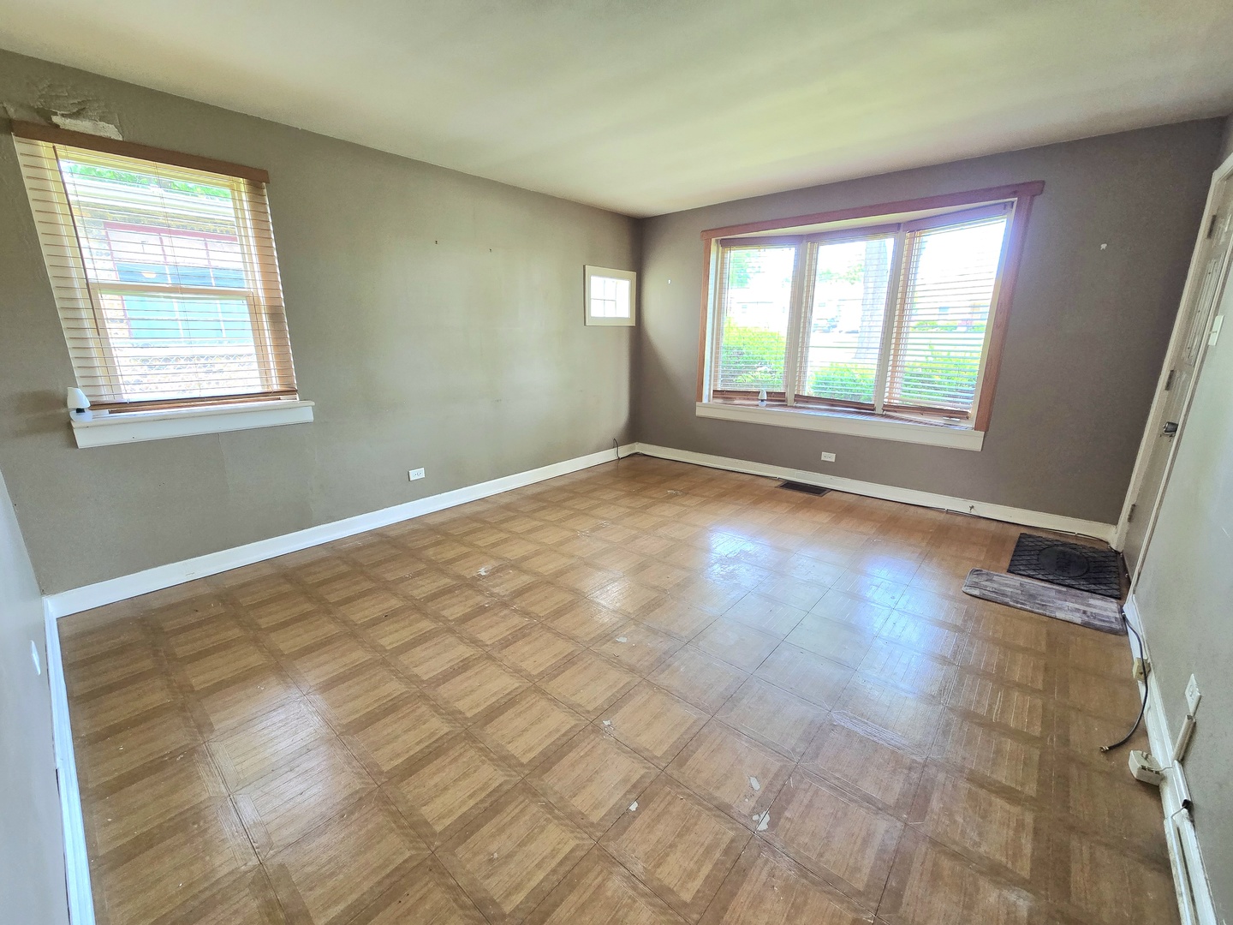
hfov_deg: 106.2
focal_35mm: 13
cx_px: 616
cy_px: 462
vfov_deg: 89.9
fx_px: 463
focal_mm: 2.2
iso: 160
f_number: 2.2
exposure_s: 1/60.2
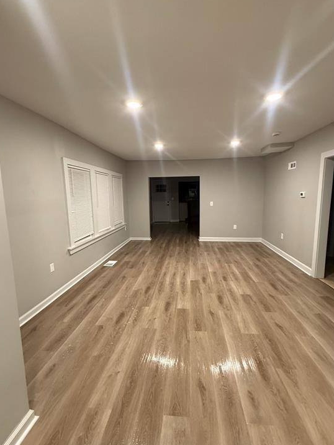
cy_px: 221
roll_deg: +1.2
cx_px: 173
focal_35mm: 15
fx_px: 193
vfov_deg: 98.2
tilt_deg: -9.2
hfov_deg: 81.7
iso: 400
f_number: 2.2
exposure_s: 1/60
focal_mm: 2.22
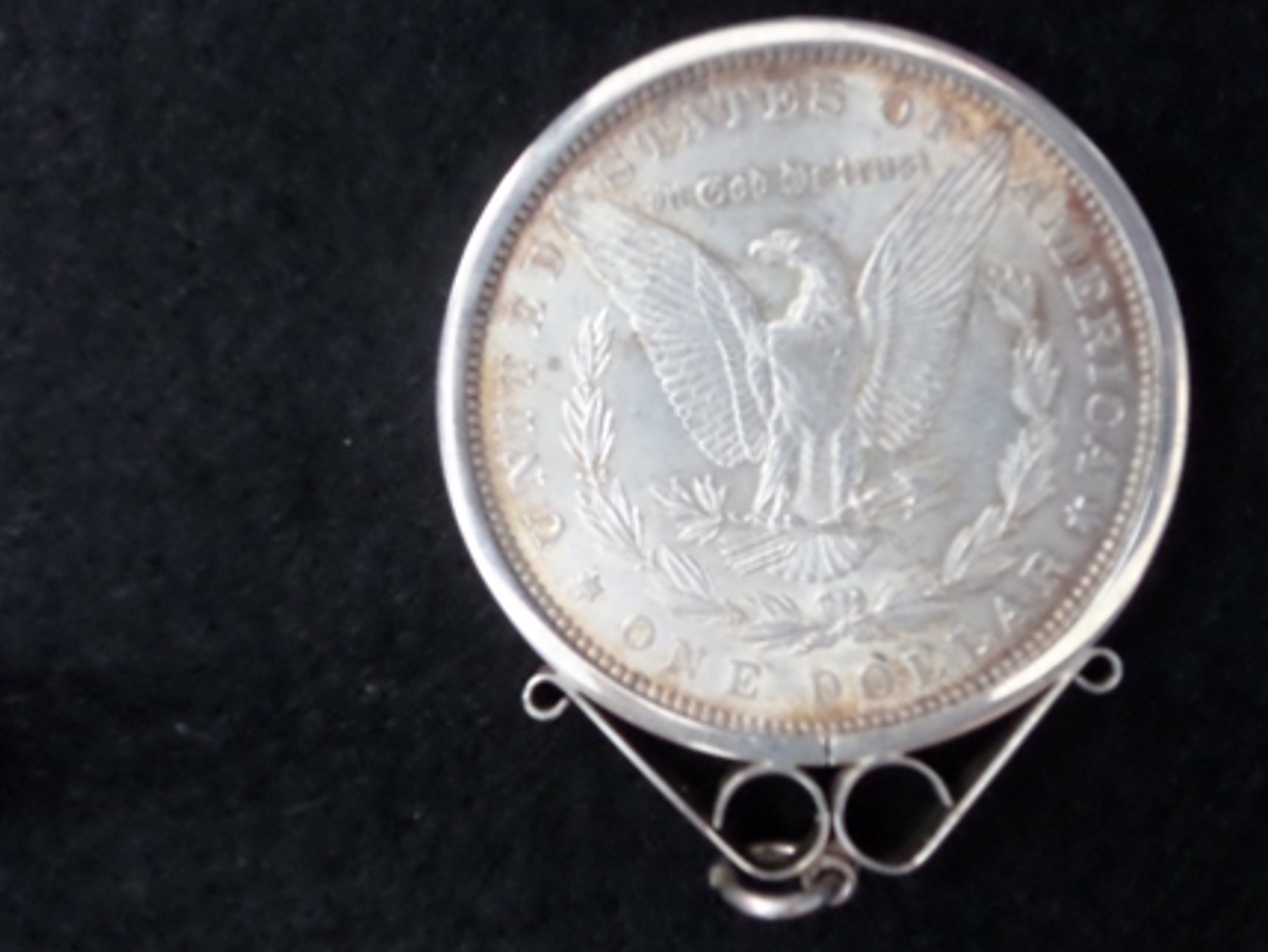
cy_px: 458
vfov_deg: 25.7
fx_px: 2089
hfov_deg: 33.8
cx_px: 643
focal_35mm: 57
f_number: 4.4
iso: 640
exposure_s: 1/15
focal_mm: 9.6
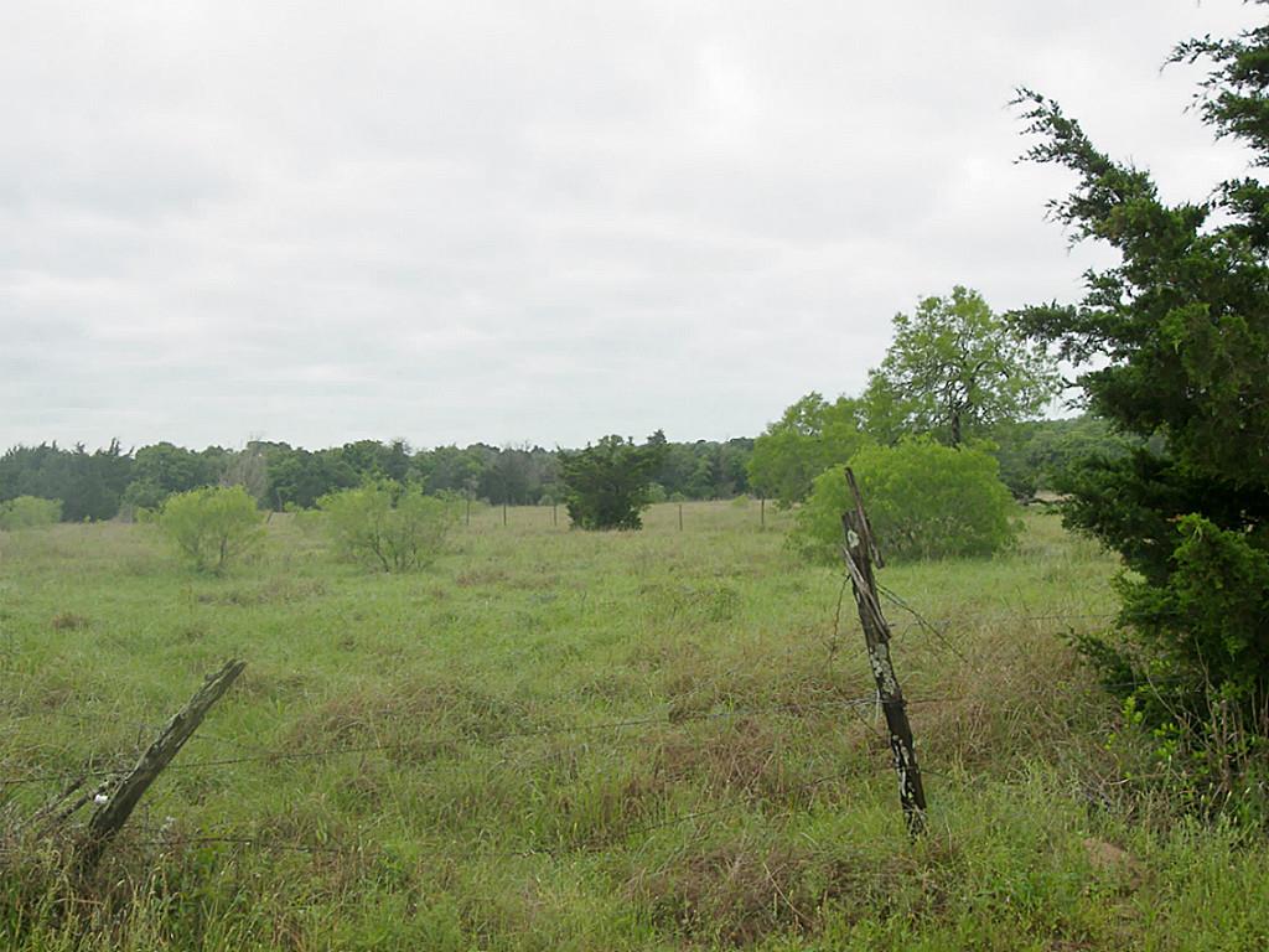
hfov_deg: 43.9
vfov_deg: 33.6
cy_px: 476
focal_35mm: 43
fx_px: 1576
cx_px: 634
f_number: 3.6
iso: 50
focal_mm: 8.9
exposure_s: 1/80
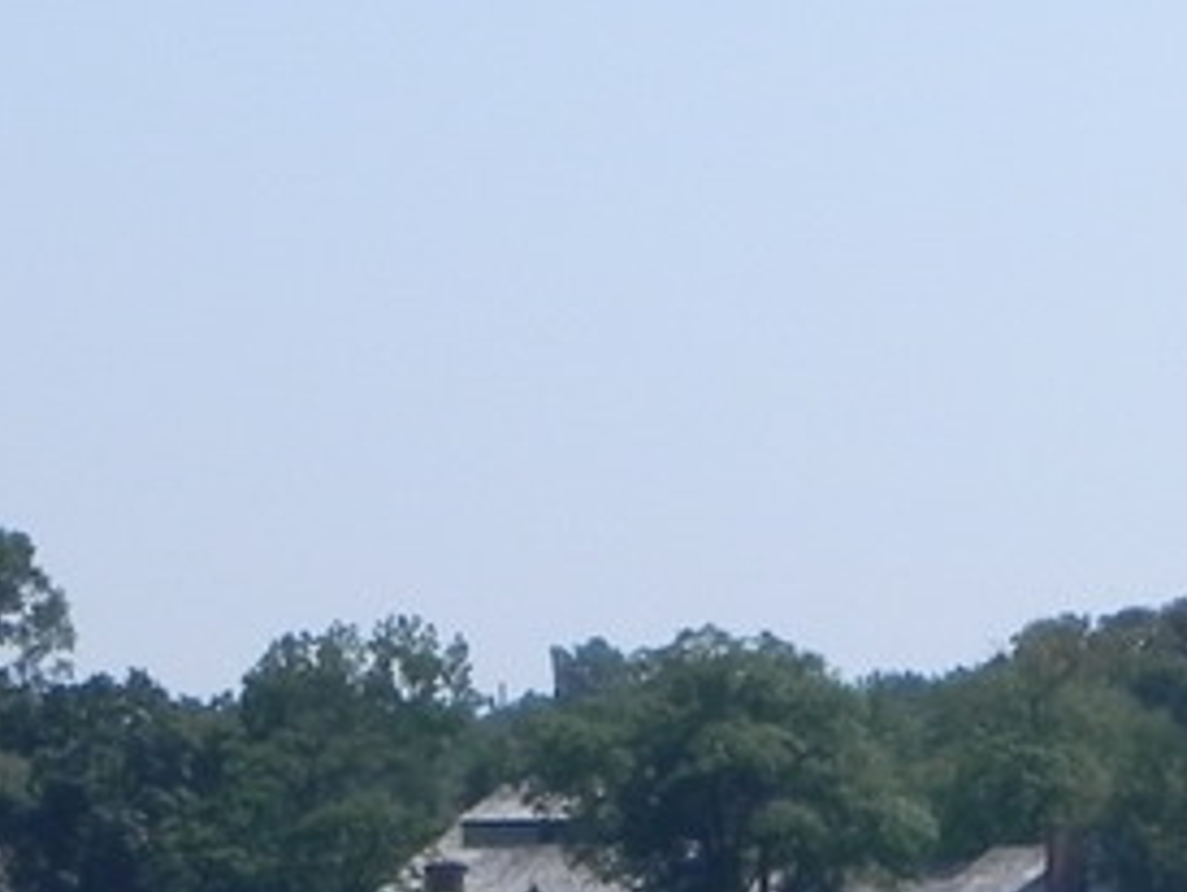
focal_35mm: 254
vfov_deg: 5.8
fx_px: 8717
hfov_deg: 7.6
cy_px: 1078
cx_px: 1949
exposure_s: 1/432
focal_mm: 10.3
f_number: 8
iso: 160
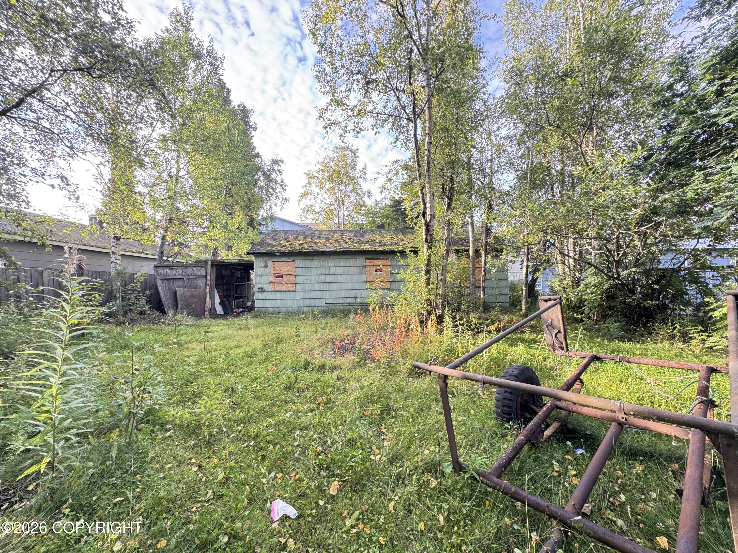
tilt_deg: +1.0
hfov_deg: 102.1
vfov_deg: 85.7
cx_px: 369
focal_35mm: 14
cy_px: 276
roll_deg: +0.2
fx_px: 298
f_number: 2.2
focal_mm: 2.22
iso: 100
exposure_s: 1/99
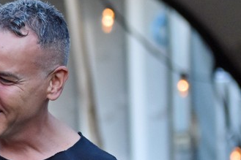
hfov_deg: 3.7
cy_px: 103
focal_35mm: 547
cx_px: -181
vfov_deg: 2.5
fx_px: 3660
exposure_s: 1/2500
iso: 1250
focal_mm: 100
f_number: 2.8
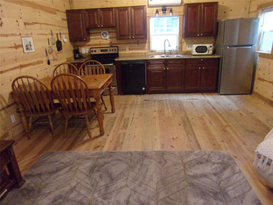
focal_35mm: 24
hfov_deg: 71.6
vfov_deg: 56.8
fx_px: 189
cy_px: 102
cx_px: 136
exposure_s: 1/17
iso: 635
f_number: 3.3
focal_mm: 4.3
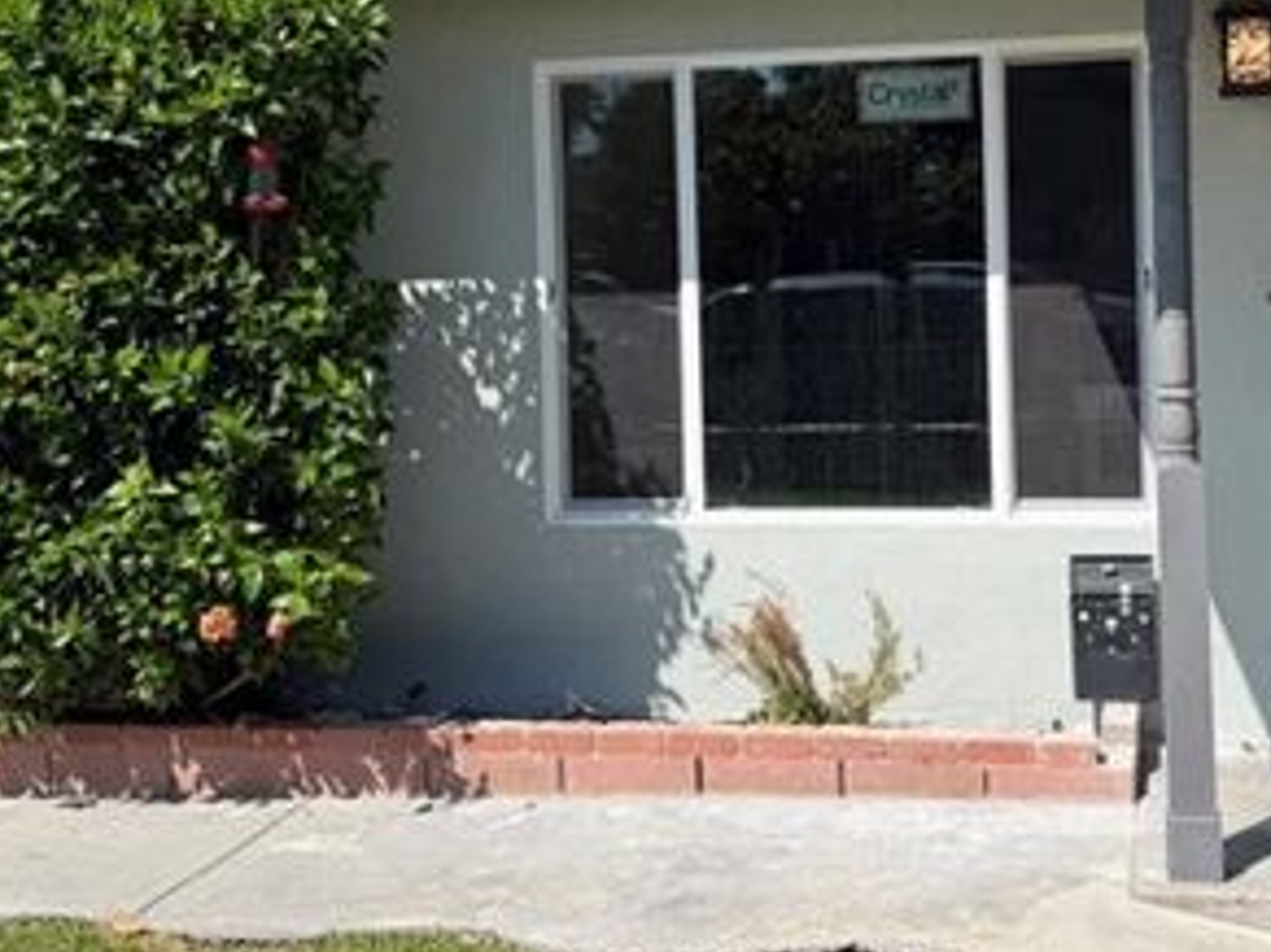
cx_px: 821
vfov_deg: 29.3
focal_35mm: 49
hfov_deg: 38.6
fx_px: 1798
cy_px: 269
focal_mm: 6.76
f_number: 1.78
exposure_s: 1/4405
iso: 80
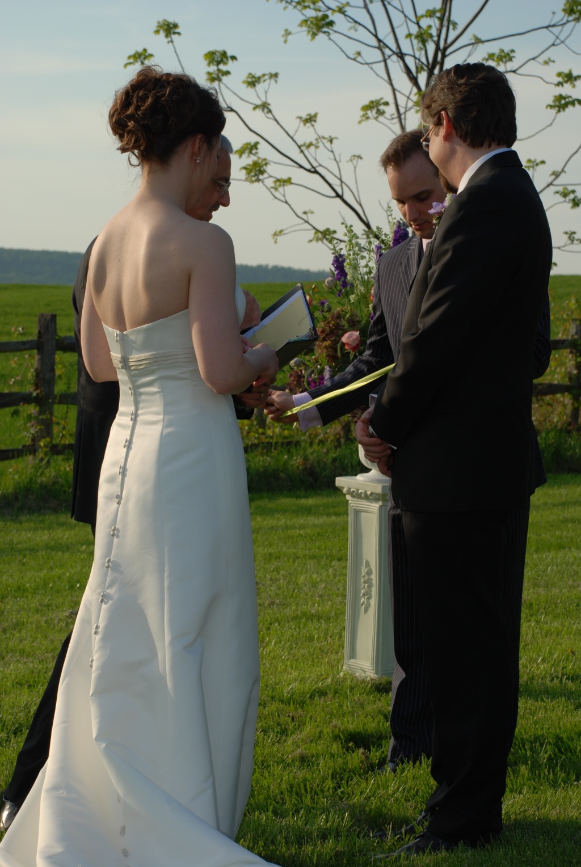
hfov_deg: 17.5
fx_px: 1882
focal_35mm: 78
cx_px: 290
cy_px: 434
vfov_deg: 26.0
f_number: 7.1
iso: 100
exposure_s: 1/200
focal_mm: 52
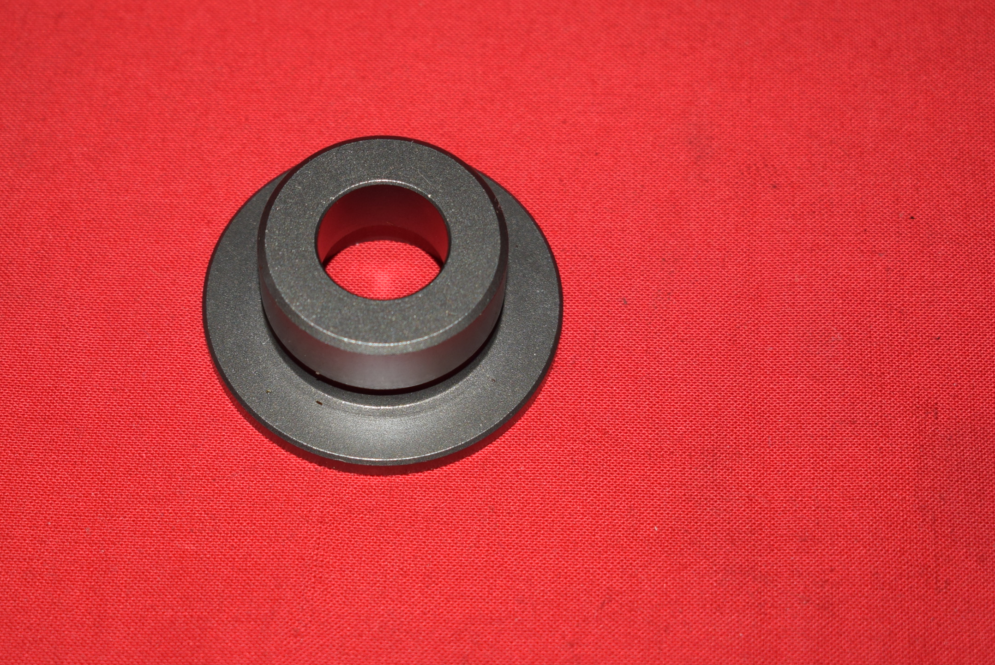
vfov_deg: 14.6
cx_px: 394
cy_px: 238
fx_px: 2591
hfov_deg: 21.7
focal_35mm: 94
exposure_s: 1/200
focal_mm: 45
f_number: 5.6
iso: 160
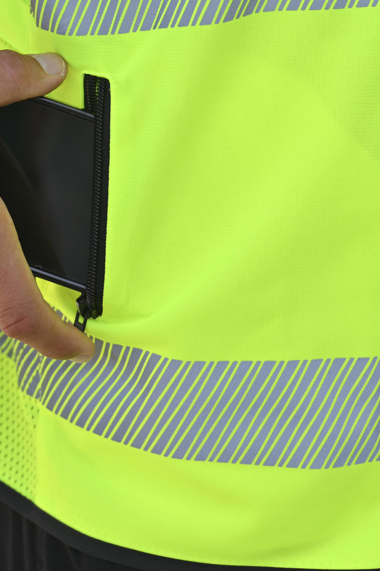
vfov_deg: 13.7
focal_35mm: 148
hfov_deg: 9.2
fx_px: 2347
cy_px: 40
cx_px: 102
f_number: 4
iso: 250
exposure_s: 1/1250
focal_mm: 70
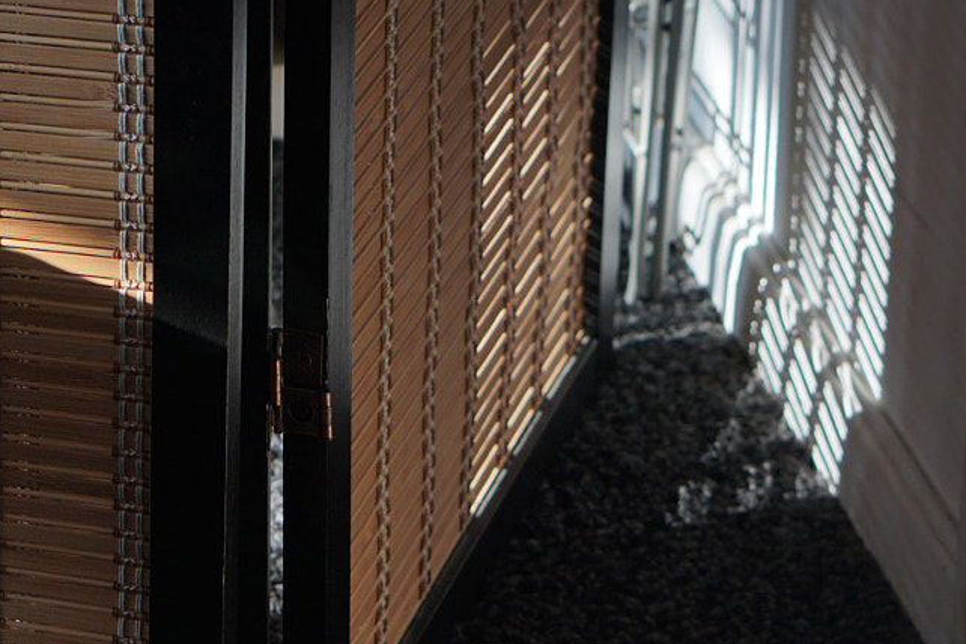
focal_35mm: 187
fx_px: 5017
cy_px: 454
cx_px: 47
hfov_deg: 10.9
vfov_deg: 7.3
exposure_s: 1/125
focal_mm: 50
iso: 320
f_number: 4
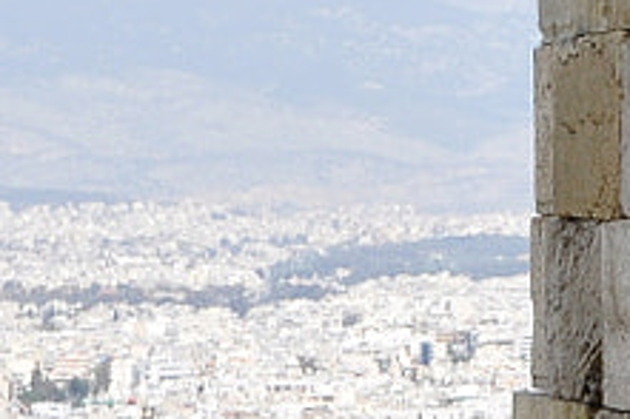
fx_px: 6085
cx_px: 684
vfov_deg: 3.9
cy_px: -631
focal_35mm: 348
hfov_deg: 5.9
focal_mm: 32
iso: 200
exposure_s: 1/200
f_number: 10
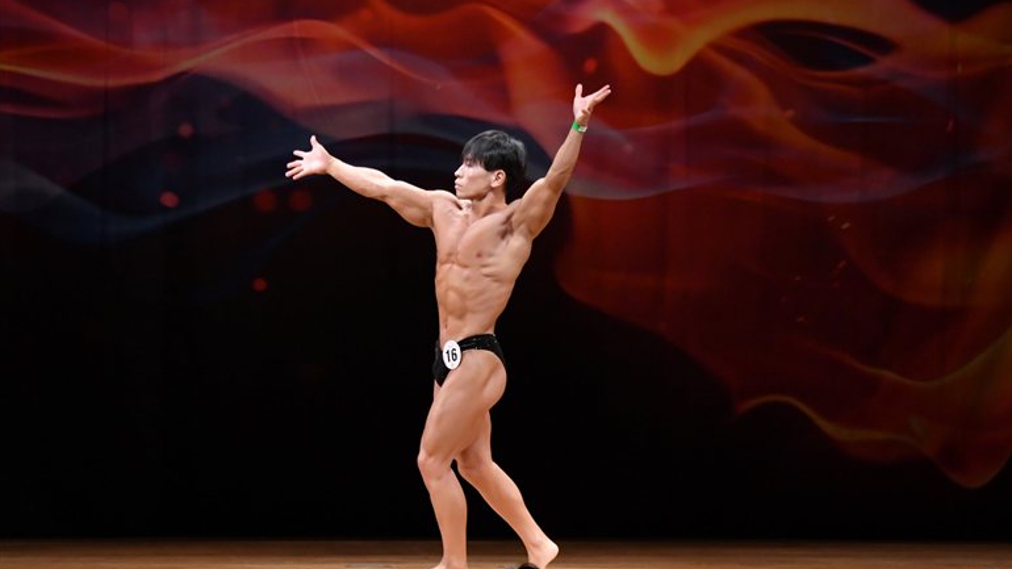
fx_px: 5715
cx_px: 508
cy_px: 325
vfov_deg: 5.7
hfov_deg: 10.1
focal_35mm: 213
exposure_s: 1/400
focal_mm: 135
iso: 4000
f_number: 5.6
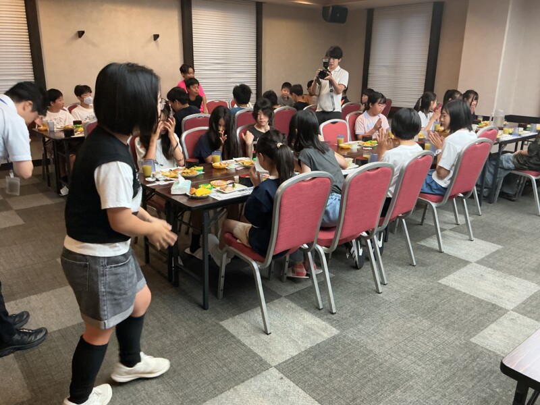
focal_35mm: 29
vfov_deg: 48.2
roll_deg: -1.9
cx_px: 270
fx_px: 452
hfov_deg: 61.7
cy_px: 202
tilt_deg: -15.4
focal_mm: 3
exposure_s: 1/60
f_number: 1.8
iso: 160
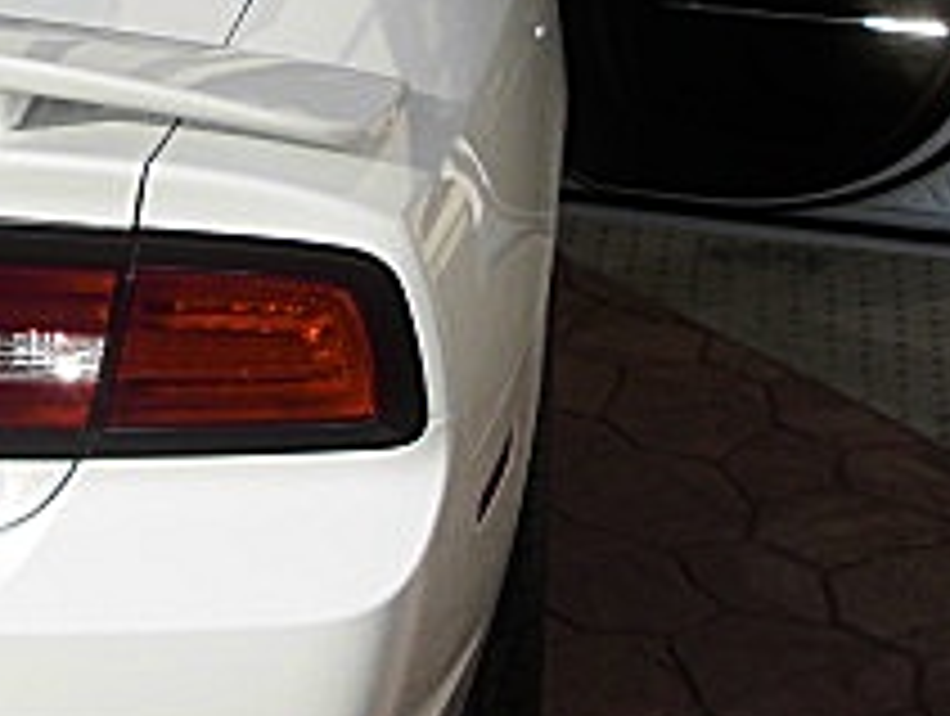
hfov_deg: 17.6
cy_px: -14
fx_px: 2997
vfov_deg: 13.4
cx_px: -5
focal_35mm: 109
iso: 50
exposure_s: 1/160
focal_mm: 6.3
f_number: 7.9
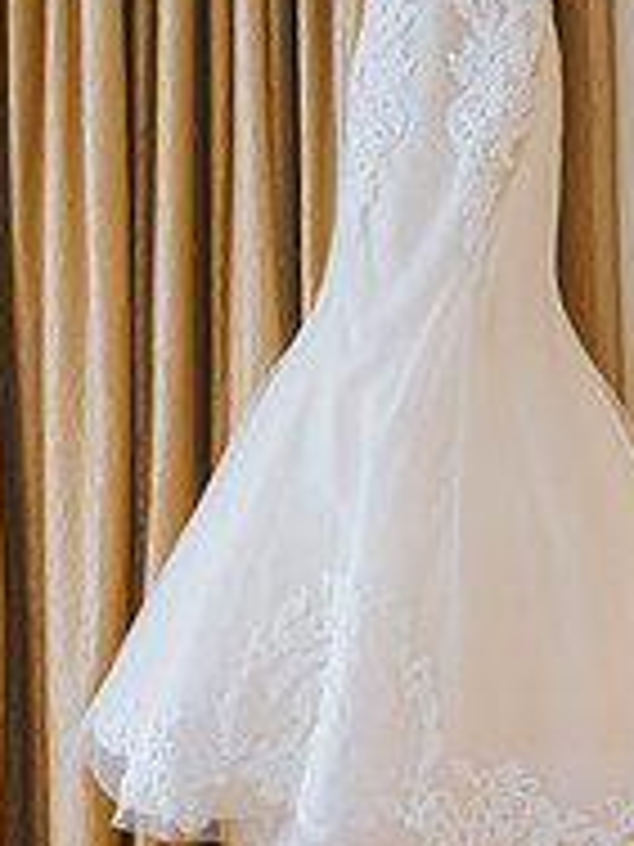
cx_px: 632
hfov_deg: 18.4
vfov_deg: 24.9
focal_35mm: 78
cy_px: 302
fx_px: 1905
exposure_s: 1/500
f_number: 4
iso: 640
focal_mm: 34
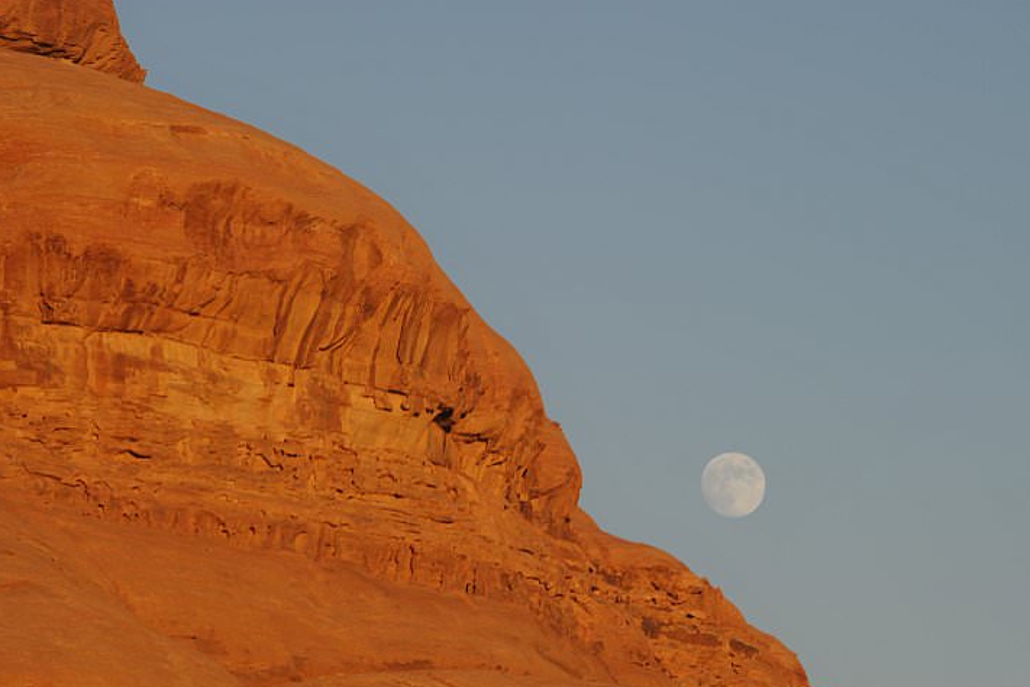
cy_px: 389
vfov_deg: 5.4
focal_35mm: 253
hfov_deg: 8.1
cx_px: 542
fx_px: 7238
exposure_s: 1/200
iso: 200
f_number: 7.1
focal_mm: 200
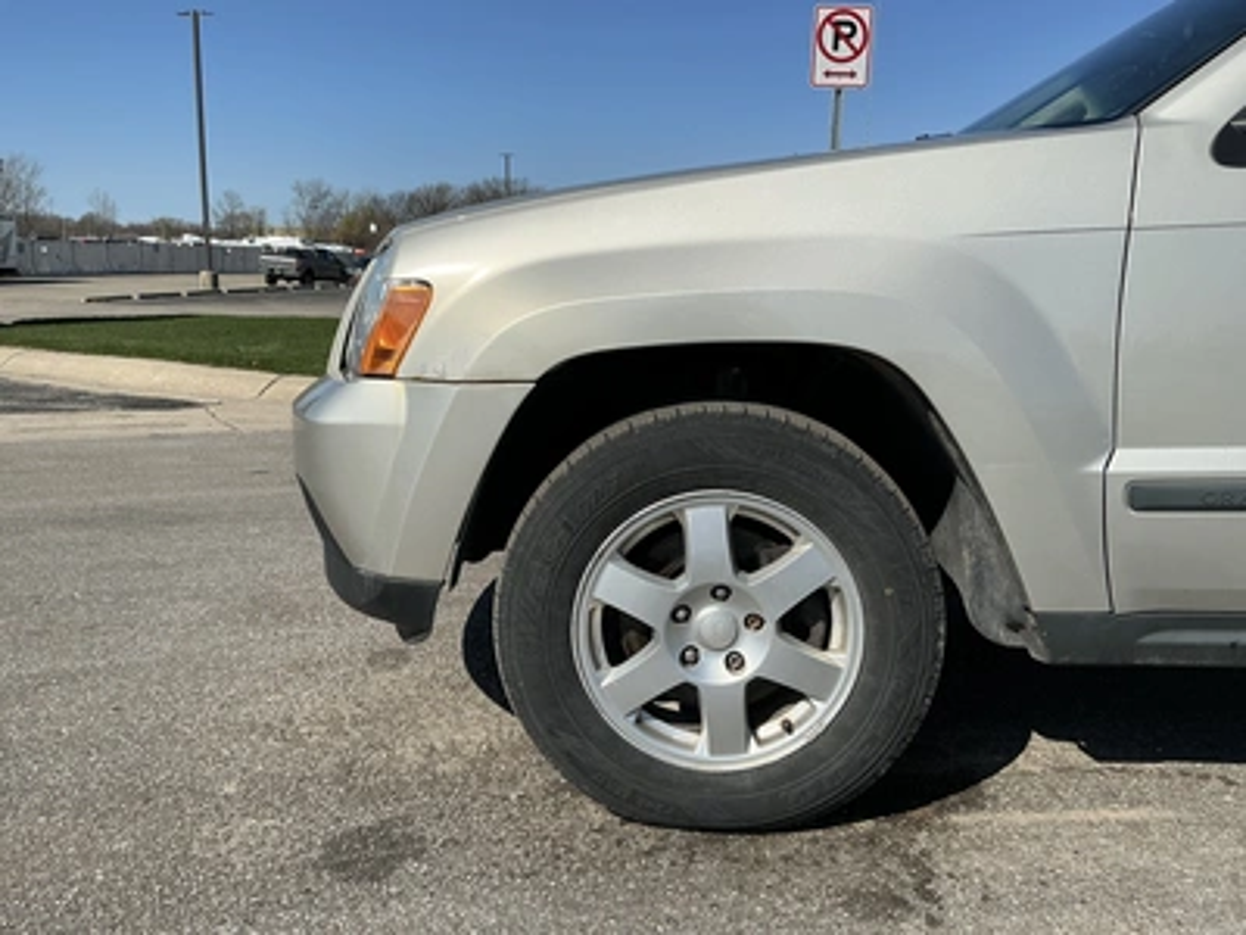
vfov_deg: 49.7
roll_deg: -1.2
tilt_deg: -10.6
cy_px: 468
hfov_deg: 63.4
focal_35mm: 28
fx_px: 1008
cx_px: 623
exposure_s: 1/3125
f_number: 1.8
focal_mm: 3
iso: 25
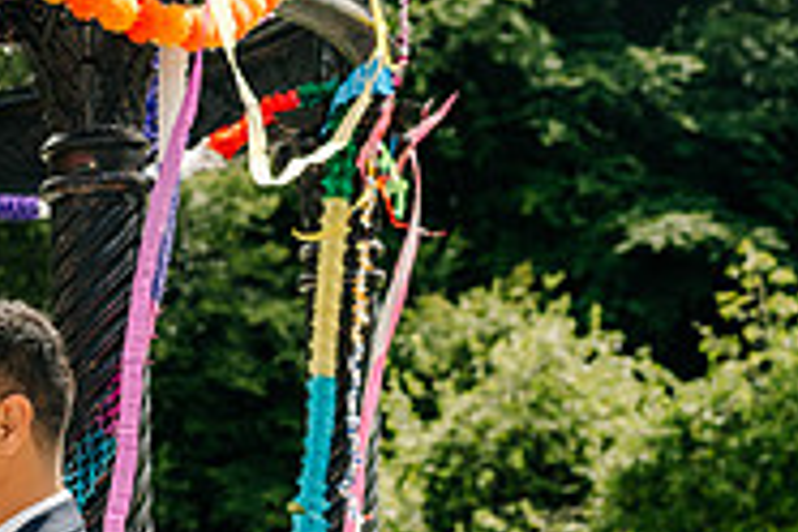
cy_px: 740
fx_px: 2416
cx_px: -382
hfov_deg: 17.0
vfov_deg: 12.1
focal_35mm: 109
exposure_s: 1/640
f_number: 3.5
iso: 100
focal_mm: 35
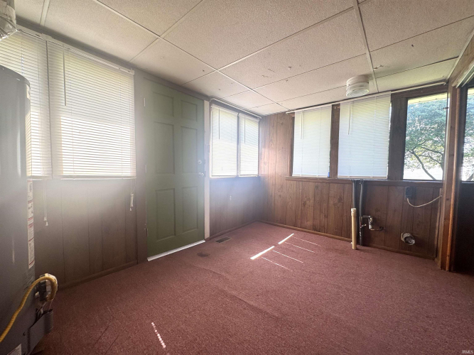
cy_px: 178
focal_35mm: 14
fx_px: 192
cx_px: 237
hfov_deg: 102.1
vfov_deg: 85.7
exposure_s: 1/129
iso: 40
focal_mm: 2.22
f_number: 2.2
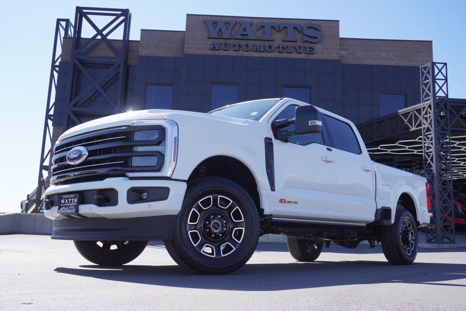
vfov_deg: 36.9
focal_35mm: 36
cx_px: 233
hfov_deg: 53.1
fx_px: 466
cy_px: 156
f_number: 7.1
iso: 100
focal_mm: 24
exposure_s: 1/160
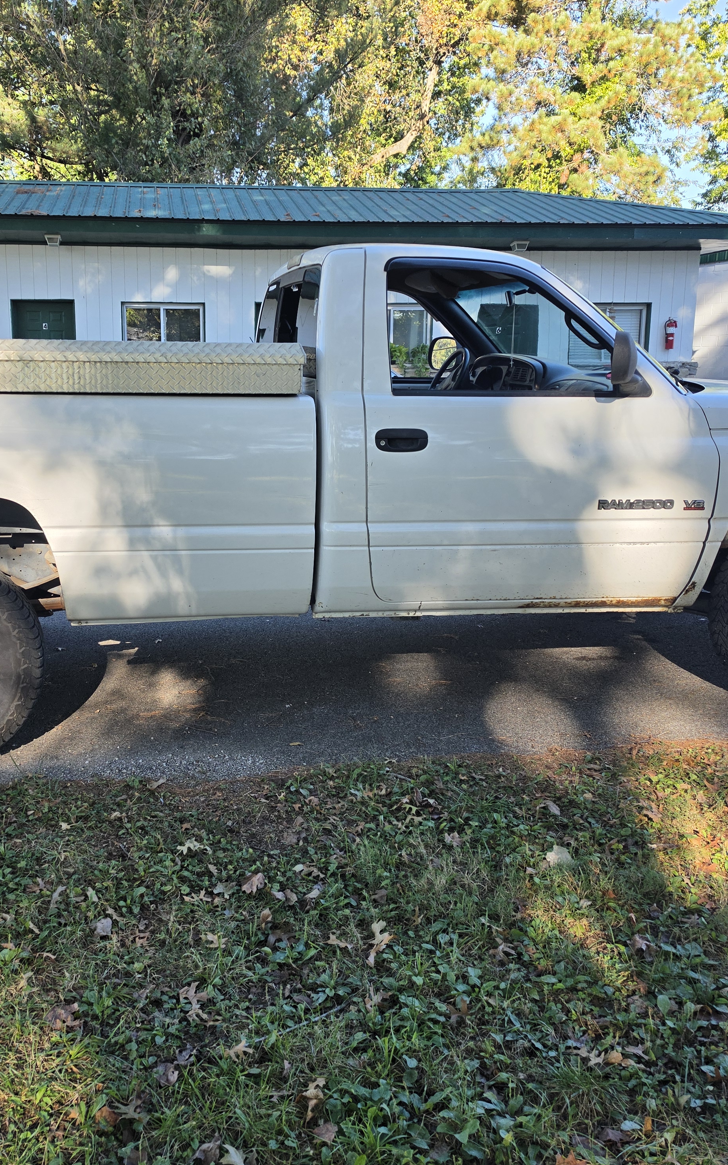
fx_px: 1048
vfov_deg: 58.1
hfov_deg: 37.9
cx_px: 249
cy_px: 580
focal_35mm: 33
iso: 64
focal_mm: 6.5
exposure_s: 1/1700
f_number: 1.4
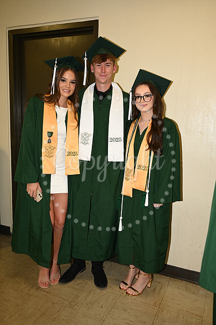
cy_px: 162
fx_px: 284
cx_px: 108
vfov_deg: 59.5
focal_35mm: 32
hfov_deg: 41.7
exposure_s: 1/60
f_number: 5.6
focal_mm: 31.5
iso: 1600
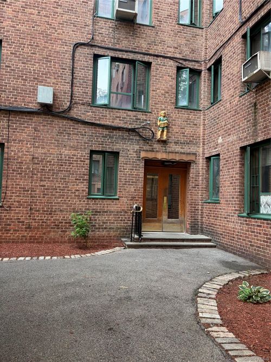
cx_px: 136
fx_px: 271
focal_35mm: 26
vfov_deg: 67.3
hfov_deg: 53.0
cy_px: 181
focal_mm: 5.96
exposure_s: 1/122
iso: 80
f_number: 1.6
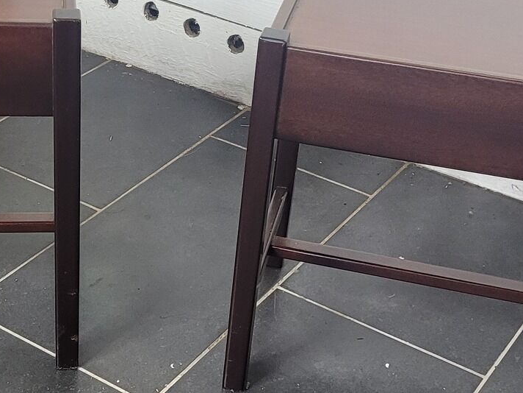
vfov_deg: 20.1
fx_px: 1103
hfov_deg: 26.5
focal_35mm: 73
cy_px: 263
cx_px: 159
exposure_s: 1/100
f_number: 1.8
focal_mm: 5.4
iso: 320
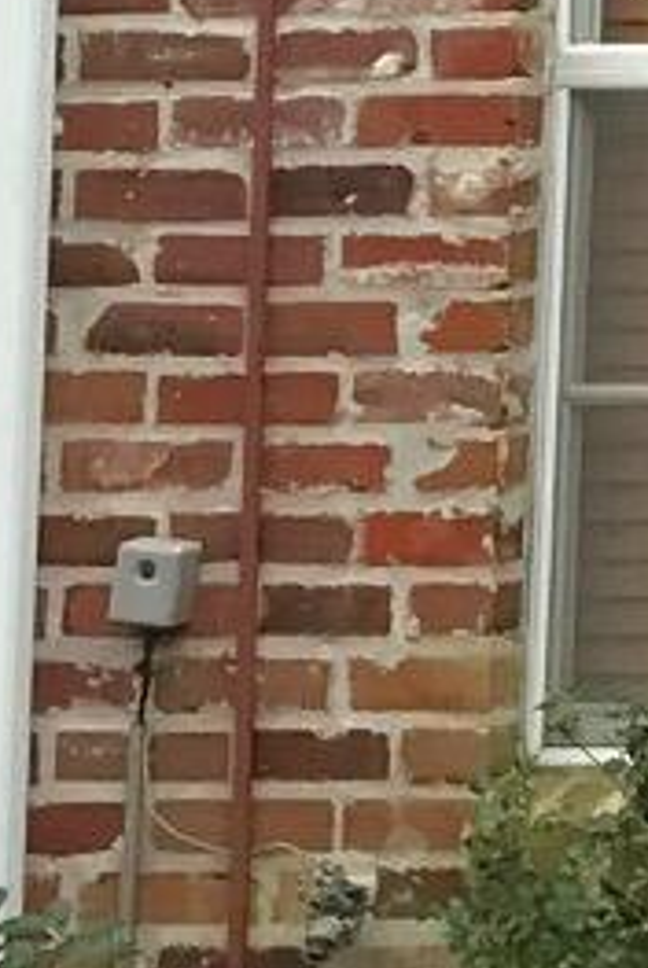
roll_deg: +0.3
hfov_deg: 5.4
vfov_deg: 8.7
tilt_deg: +8.1
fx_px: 6005
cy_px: -928
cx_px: 2537
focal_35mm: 223
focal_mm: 3.99
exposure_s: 1/120
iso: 32
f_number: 1.8
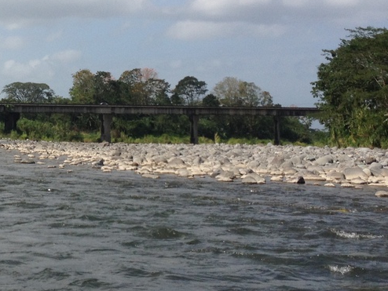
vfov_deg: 17.3
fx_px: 953
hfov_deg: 22.5
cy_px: 81
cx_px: 40
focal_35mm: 85
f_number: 2.4
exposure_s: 1/2632
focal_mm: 4.28
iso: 50
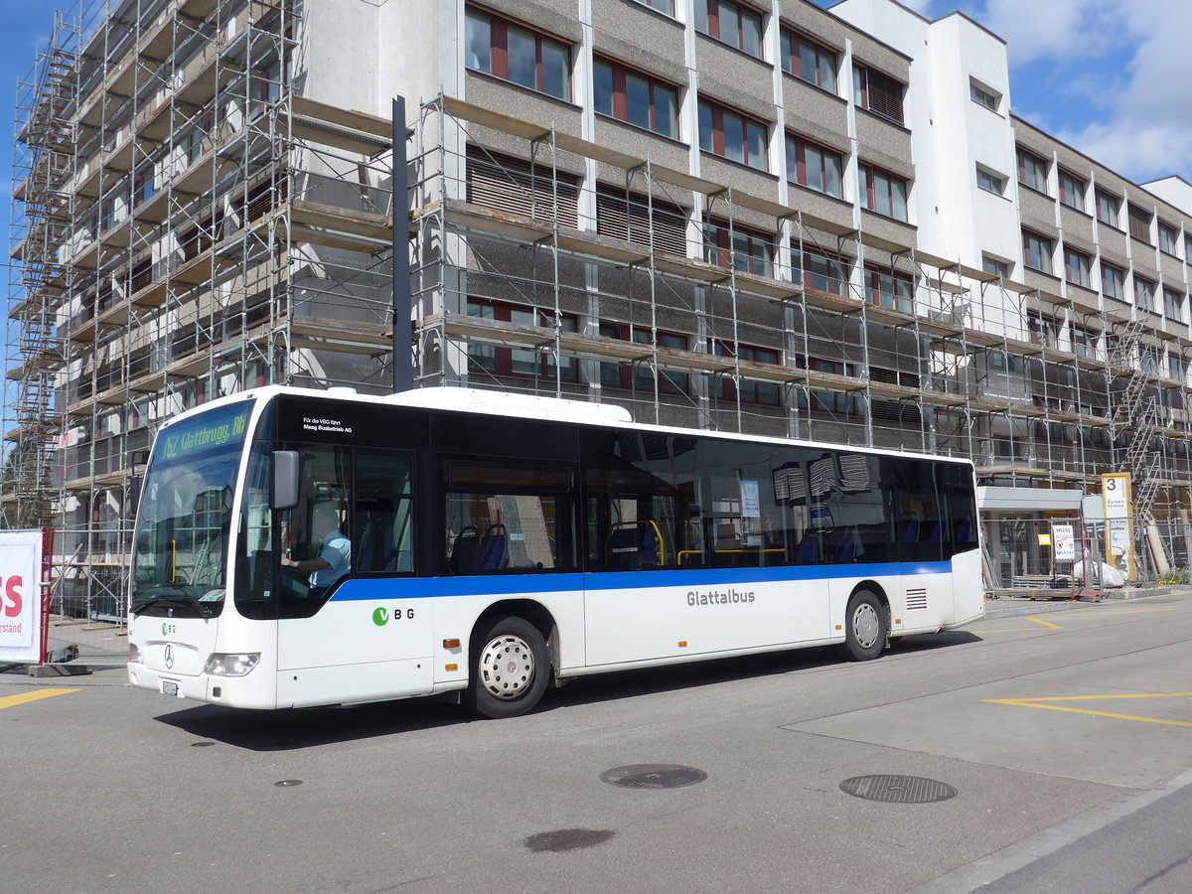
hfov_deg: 61.7
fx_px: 999
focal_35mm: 29
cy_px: 447
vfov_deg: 48.2
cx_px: 596
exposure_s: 1/2000
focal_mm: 6
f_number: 2.8
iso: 80
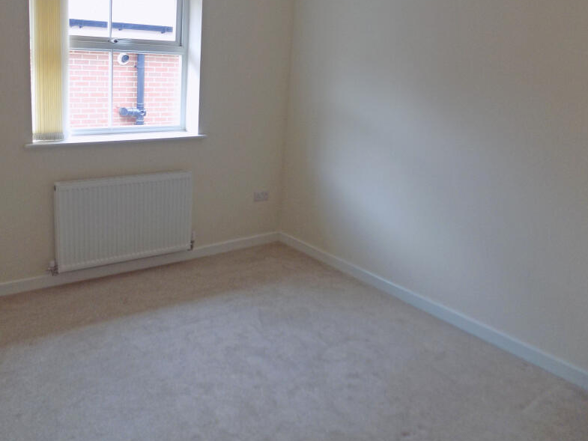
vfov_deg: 46.4
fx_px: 510
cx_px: 222
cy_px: 168
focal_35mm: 30
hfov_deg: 59.2
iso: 125
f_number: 3.1
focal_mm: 4
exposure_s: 1/30
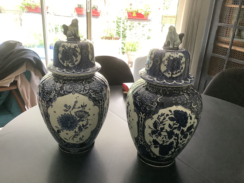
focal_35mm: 31
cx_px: 122
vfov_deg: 45.4
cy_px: 92
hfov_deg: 58.4
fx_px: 219
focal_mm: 3.3
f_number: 2.4
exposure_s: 1/60
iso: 200
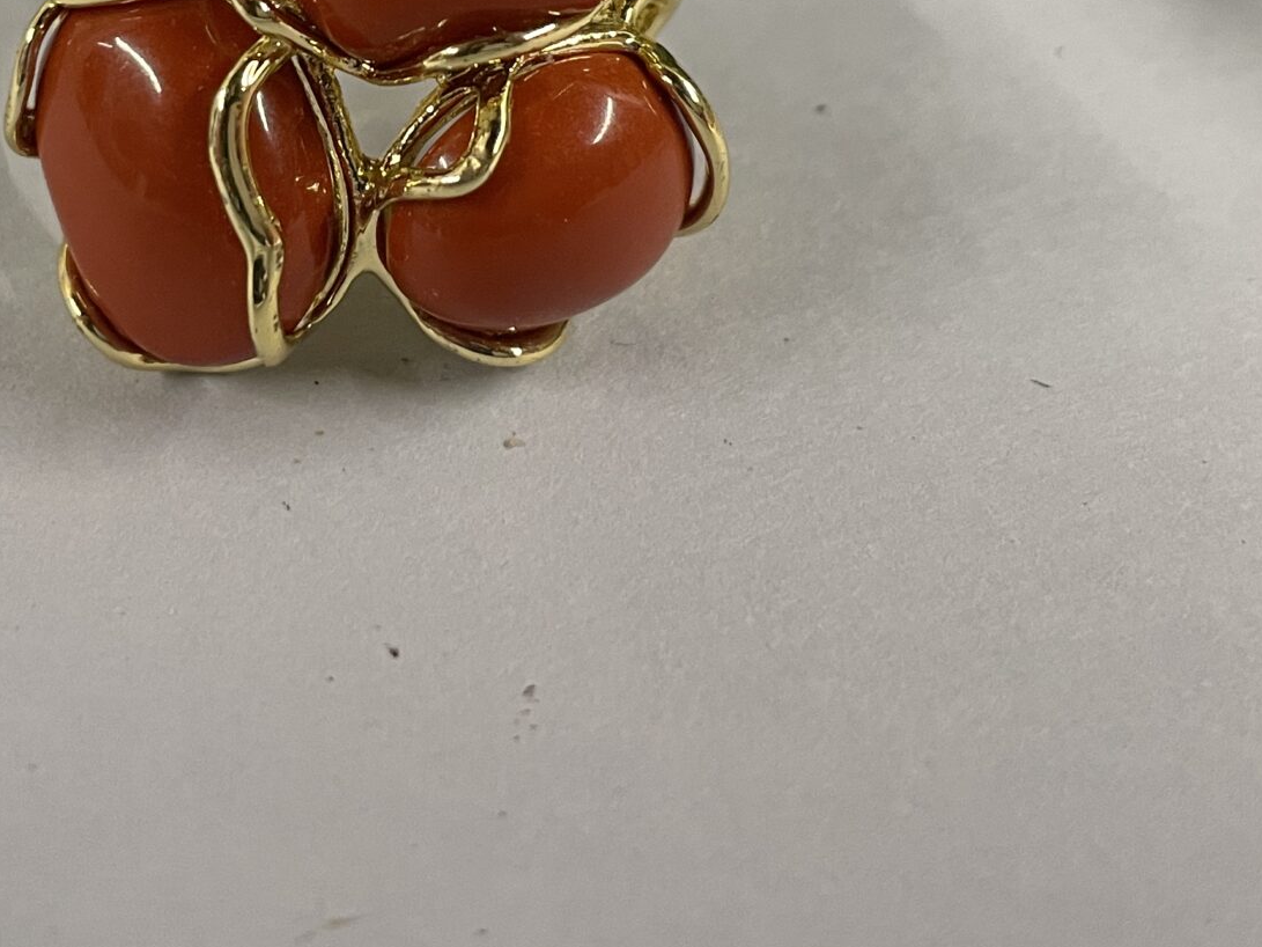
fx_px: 2224
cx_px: 331
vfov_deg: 22.9
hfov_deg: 31.2
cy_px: -36
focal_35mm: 61
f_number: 1.6
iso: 125
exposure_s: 1/50
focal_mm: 4.2
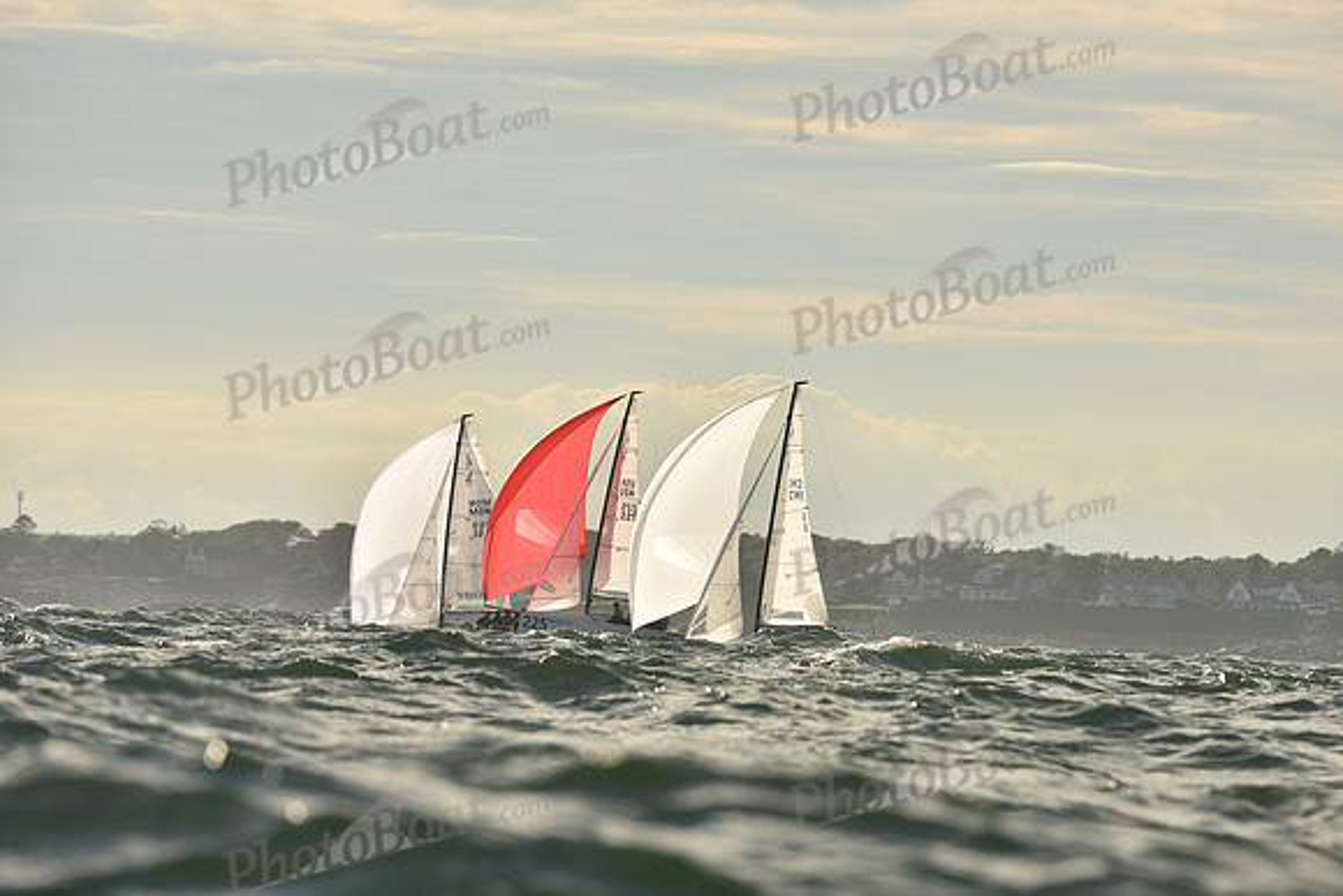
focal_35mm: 400
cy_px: 448
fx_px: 14925
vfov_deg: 3.4
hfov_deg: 5.2
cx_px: 672
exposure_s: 1/1250
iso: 320
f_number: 9
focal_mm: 400
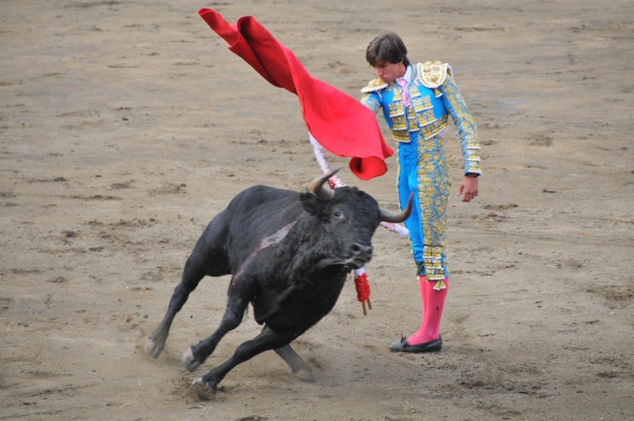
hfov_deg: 6.9
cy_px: 210
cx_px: 317
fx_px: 5277
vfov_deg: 4.6
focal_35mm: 300
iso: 400
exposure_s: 1/250
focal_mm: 200
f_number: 5.6
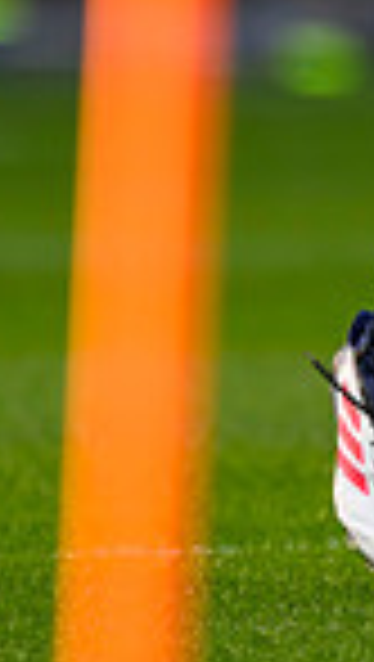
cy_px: -221
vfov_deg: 0.8
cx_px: 522
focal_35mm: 2687
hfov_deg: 0.5
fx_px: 47237
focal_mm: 560
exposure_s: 1/640
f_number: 4
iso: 500
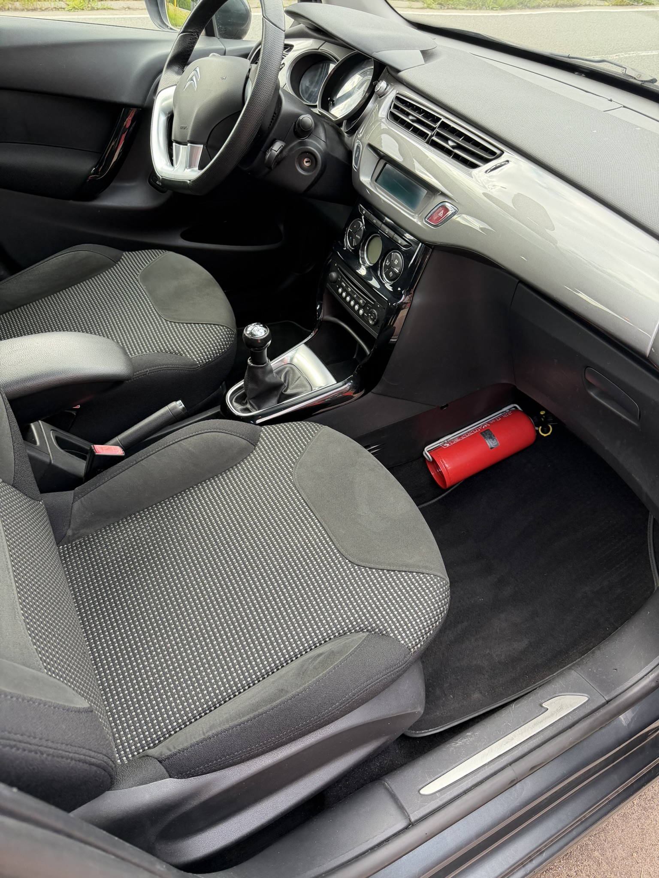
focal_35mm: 24
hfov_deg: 56.8
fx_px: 609
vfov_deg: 71.6
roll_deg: -5.4
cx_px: 330
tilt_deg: -42.0
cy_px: 439
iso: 200
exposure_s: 1/177
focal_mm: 6.76
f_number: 1.78
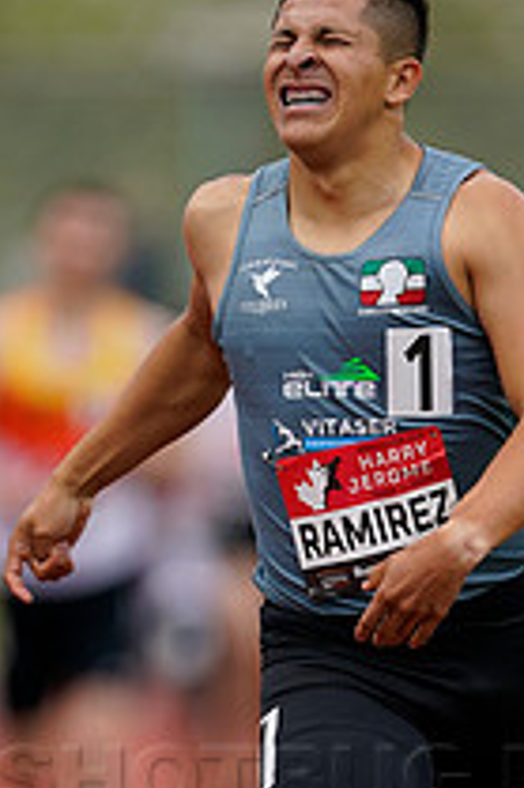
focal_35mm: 1292
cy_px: 762
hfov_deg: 1.1
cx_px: 373
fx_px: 28253
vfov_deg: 1.6
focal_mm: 600
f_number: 4
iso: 320
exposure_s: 1/640
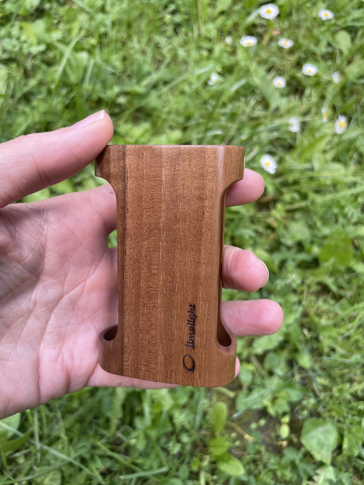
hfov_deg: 53.1
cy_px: 242
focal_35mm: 26
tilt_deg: -61.9
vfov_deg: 67.3
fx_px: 365
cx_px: 182
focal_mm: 4.2
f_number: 1.6
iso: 32
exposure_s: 1/290
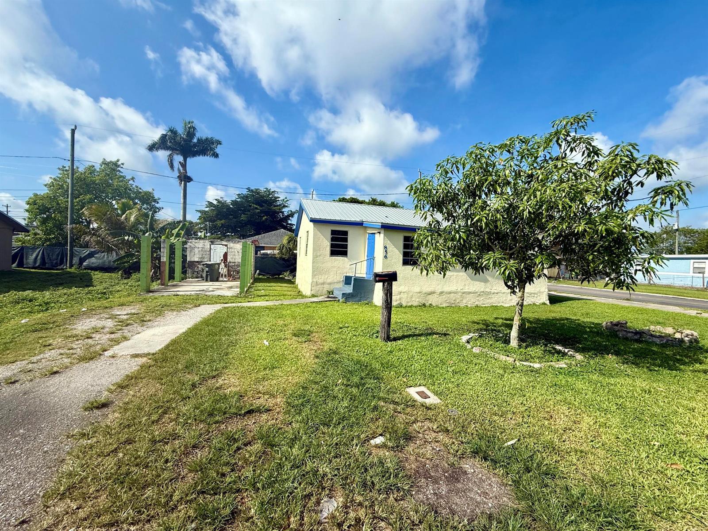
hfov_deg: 102.1
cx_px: 354
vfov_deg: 85.7
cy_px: 266
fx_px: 286
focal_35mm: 14
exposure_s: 1/2237
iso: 50
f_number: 2.2
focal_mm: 2.22
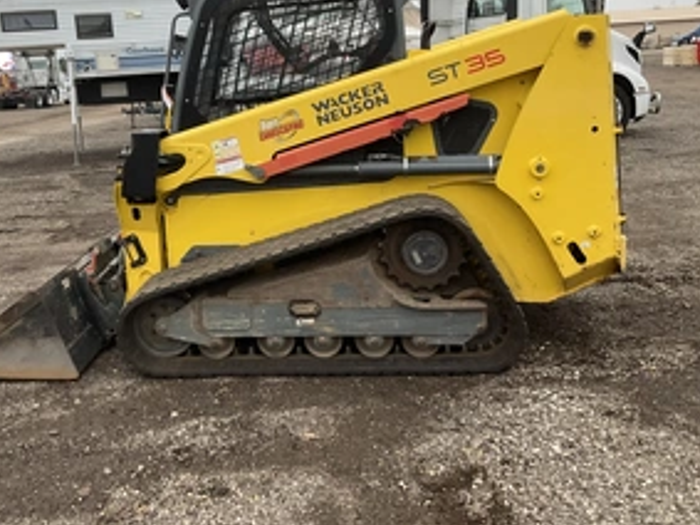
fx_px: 829
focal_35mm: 41
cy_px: 203
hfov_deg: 45.5
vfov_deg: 35.0
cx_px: 280
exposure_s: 1/122
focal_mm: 3
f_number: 1.8
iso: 32
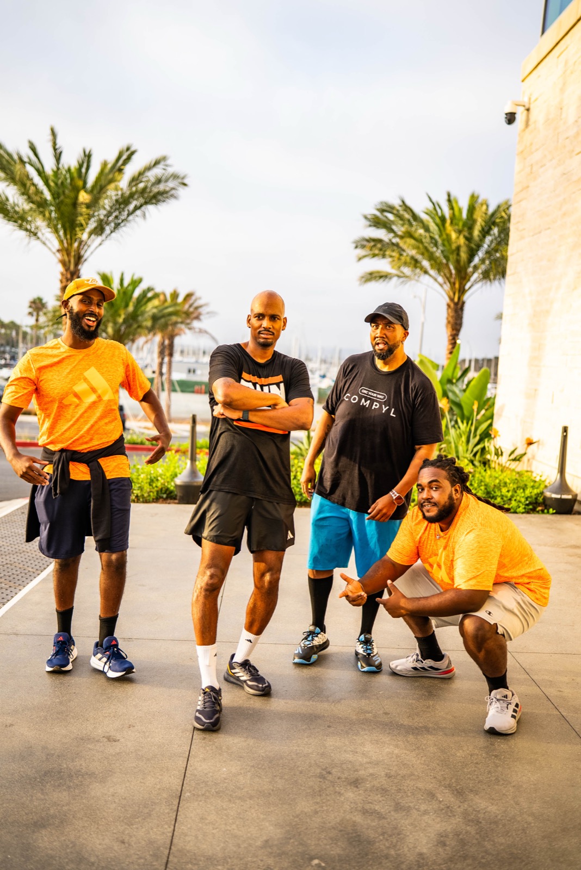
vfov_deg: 54.4
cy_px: 435
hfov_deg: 37.9
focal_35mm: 35
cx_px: 290
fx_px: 846
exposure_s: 1/400
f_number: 2
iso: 160
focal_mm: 35
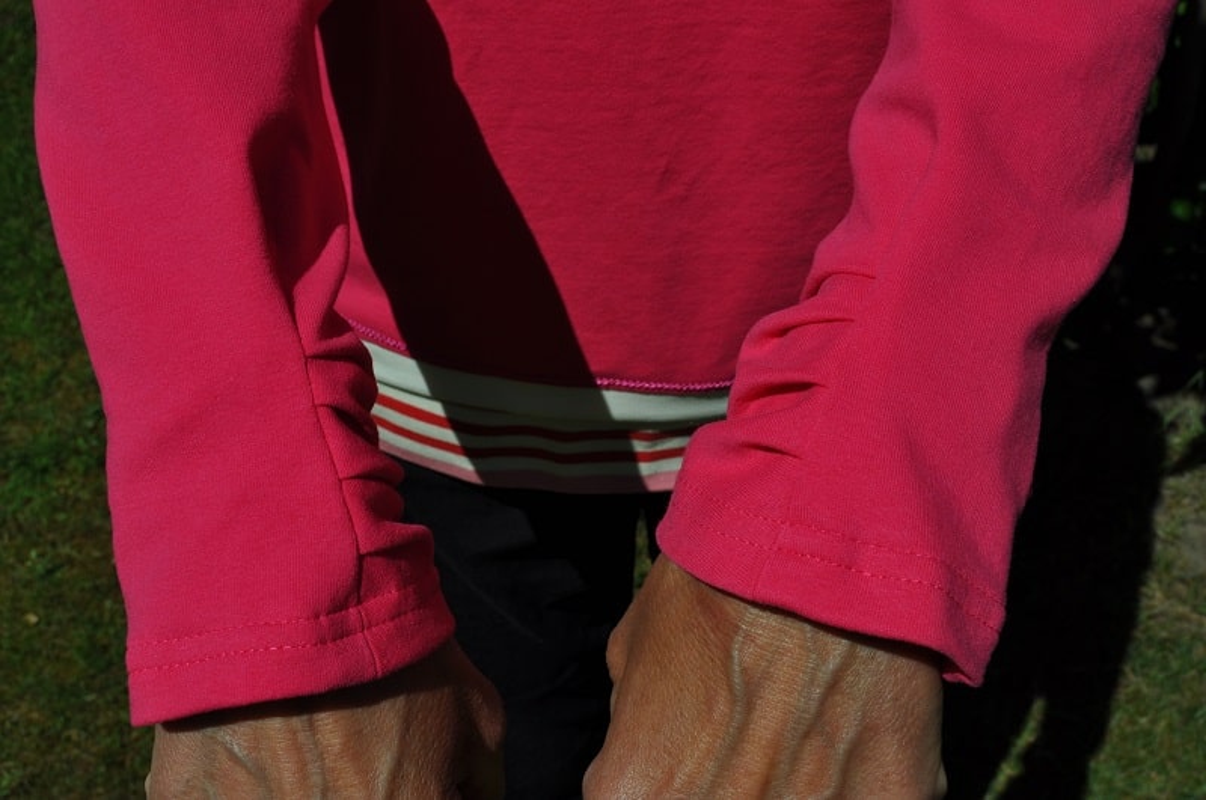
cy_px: 400
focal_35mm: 42
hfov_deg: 46.5
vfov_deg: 31.8
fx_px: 1405
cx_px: 603
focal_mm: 28
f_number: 13
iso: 200
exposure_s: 1/640
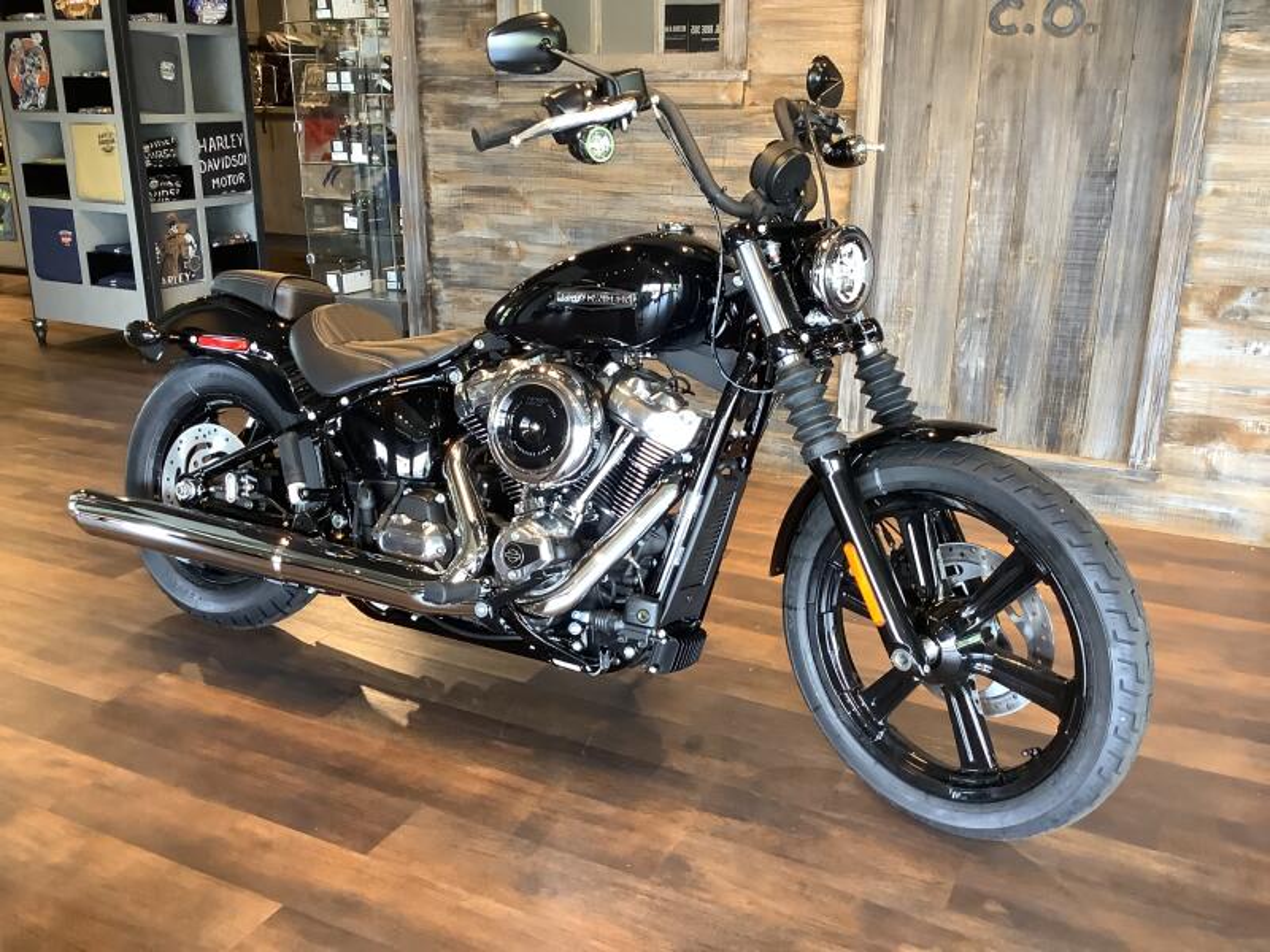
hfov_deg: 58.4
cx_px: 635
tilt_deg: -18.5
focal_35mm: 31
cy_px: 476
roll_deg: -0.2
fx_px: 1137
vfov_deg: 45.4
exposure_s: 1/50
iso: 200
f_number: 2.4
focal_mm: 3.3
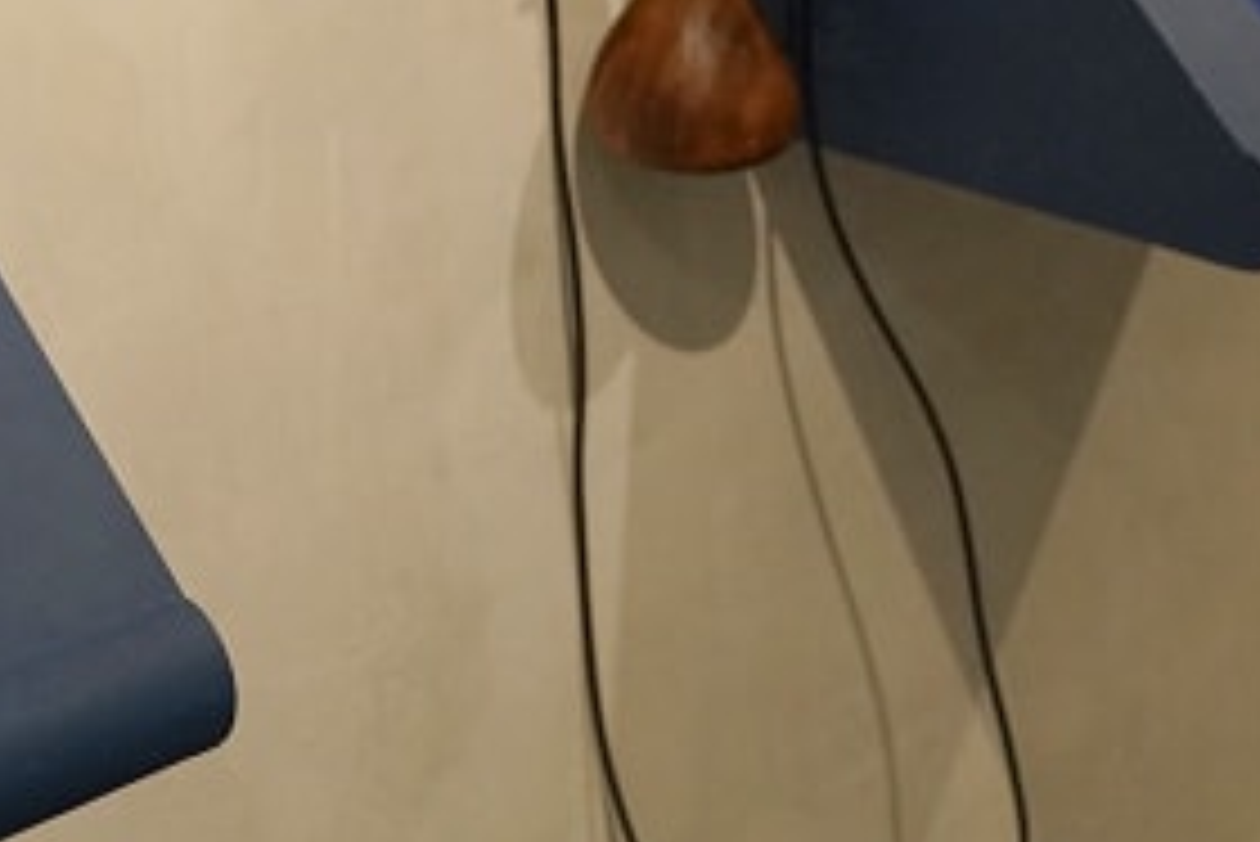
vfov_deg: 10.8
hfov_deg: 17.0
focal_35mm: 120
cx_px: 531
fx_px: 4202
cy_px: -585
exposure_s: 1/160
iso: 1600
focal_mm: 28
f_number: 3.2
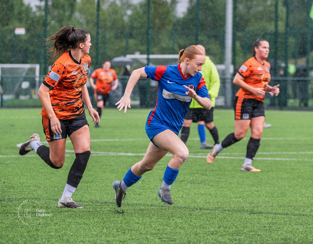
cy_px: 94
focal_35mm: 321
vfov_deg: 4.7
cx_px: 232
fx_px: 2946
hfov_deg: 6.1
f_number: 5
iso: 450
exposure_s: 1/1000
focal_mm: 185
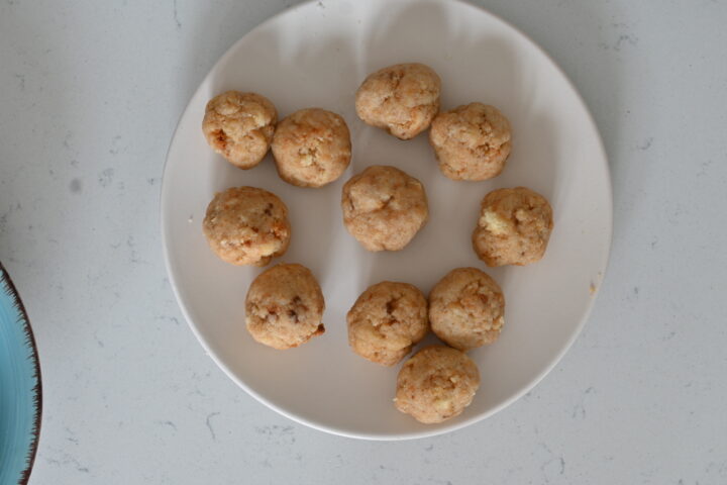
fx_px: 1363
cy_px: 242
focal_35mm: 68
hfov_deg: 29.9
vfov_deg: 20.2
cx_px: 364
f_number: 6
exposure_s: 1/6
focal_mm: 45
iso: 100
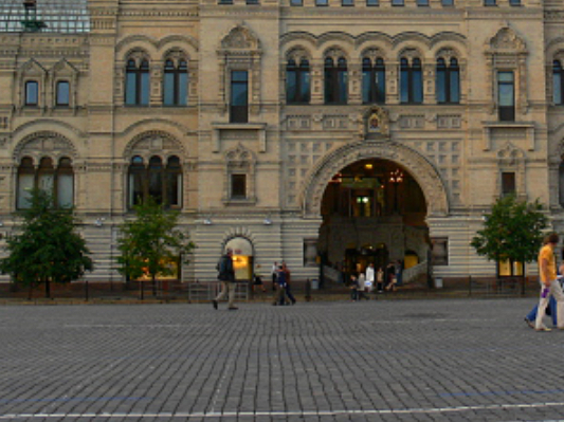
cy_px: 29
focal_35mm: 75
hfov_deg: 25.7
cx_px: 415
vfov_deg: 19.2
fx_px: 1221
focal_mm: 8.5
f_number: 4
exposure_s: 1/60
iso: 80
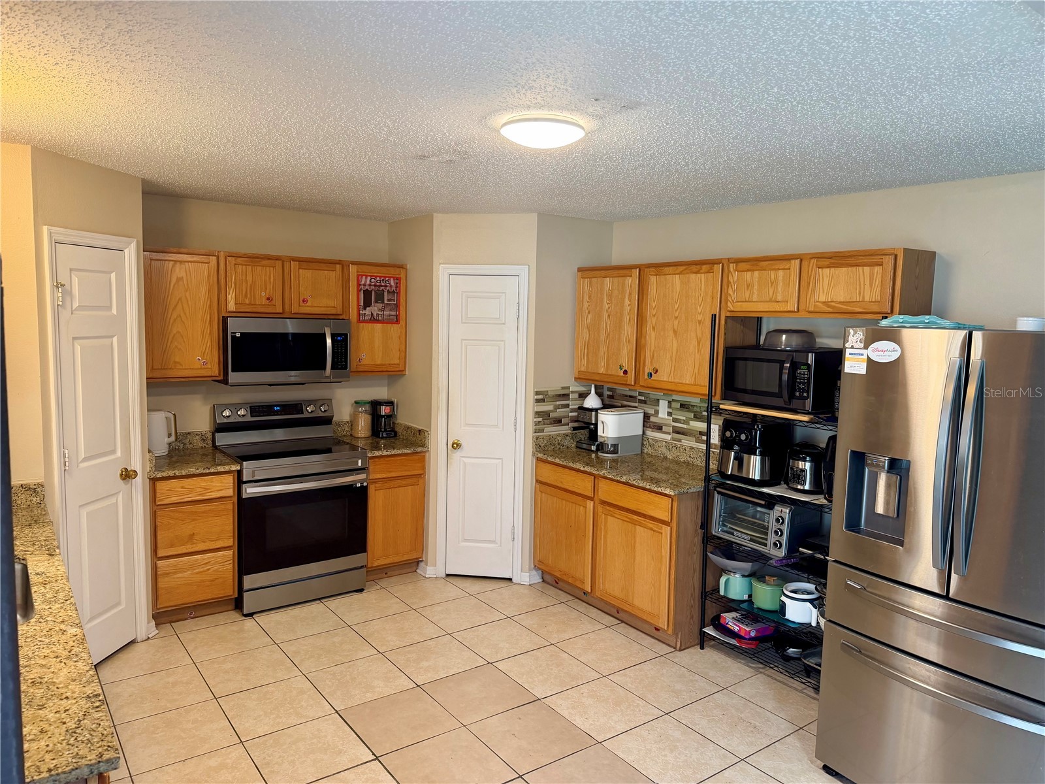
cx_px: 522
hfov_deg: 71.6
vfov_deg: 56.8
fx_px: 725
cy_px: 392
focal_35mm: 24
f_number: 1.78
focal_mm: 6.76
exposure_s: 1/60
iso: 200
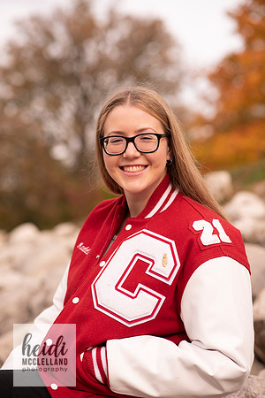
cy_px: 199
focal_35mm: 85
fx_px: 938
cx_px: 132
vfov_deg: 23.9
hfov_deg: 16.1
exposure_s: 1/1000
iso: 100
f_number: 2.5
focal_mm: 85
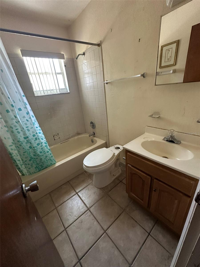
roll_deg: +5.0
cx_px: 100
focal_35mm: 14
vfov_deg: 102.1
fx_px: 108
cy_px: 134
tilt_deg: -21.5
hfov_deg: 85.7
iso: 640
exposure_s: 1/60
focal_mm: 2.22
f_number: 2.2
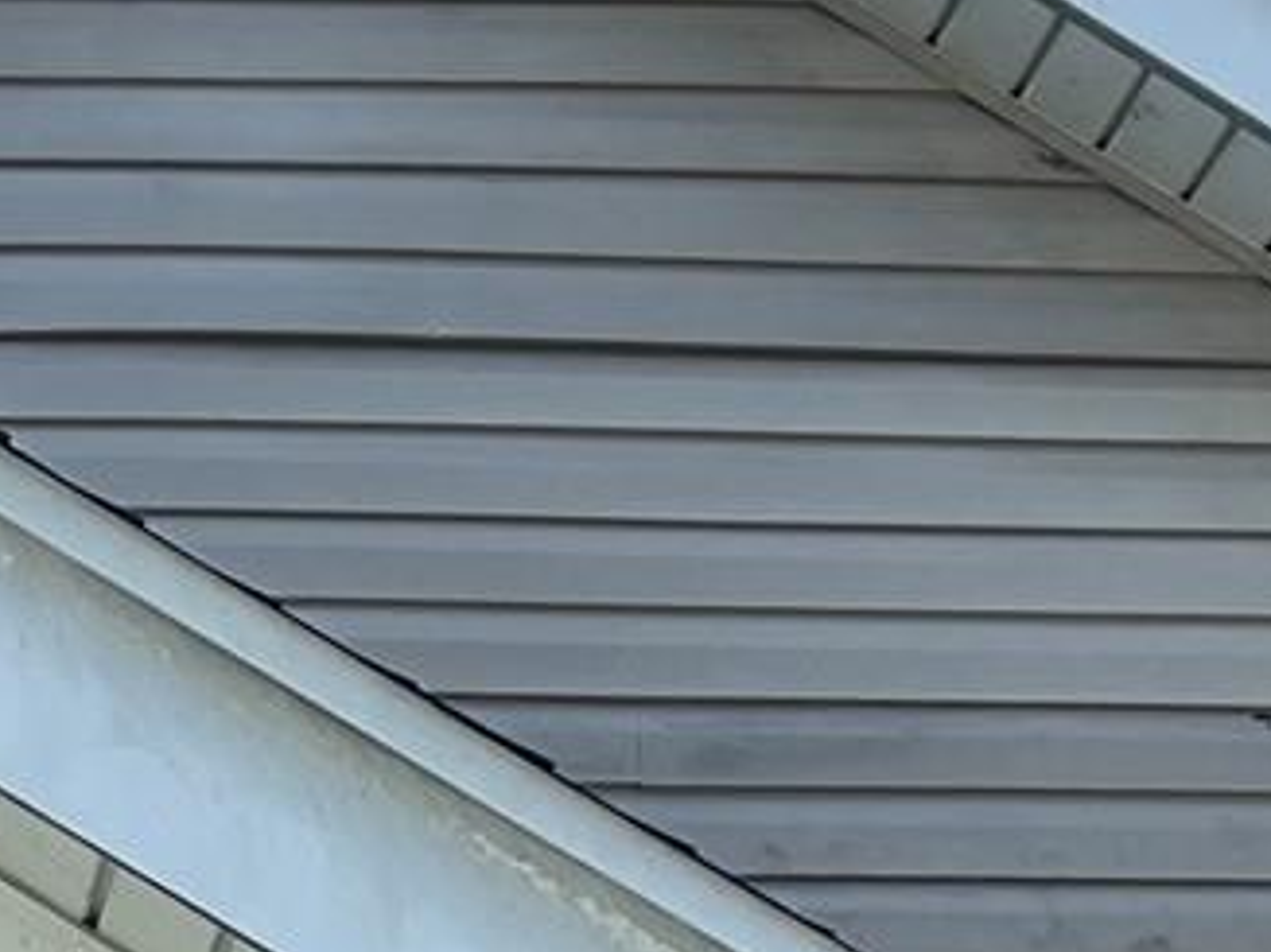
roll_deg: +0.5
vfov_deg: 8.4
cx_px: -323
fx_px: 5983
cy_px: 2234
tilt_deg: +4.0
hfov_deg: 11.8
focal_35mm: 163
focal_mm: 5.1
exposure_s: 1/1748
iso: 50
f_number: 1.6
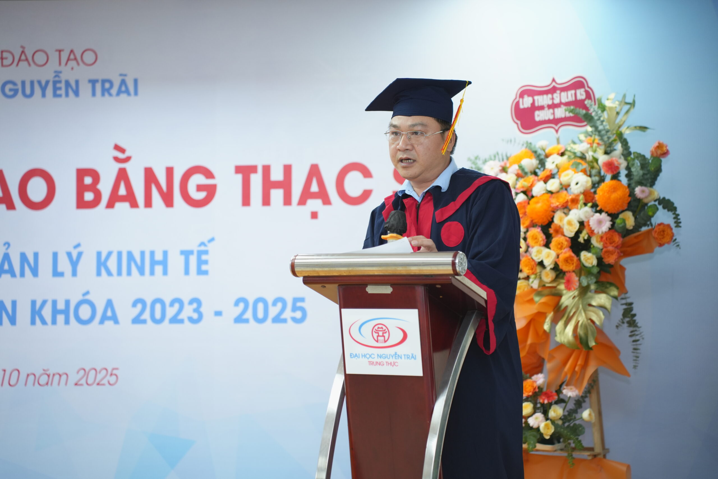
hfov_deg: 27.0
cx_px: 359
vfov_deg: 18.2
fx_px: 1496
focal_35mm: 75
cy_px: 240
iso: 1000
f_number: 2.8
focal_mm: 75
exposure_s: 1/200
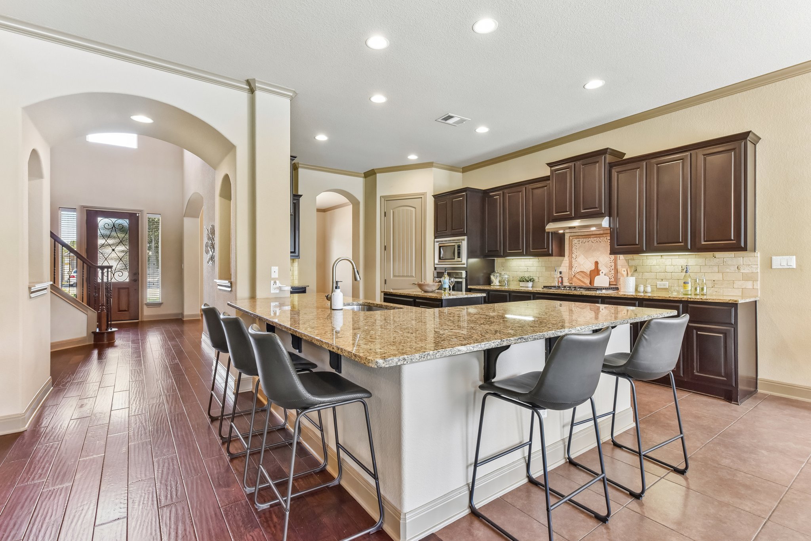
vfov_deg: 70.4
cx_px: 406
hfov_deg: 93.3
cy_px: 270
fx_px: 383
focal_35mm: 17
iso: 1100
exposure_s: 1/20
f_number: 8
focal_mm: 17
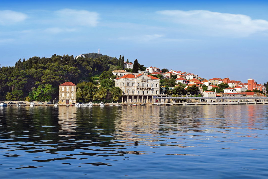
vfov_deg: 28.6
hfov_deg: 41.9
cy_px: 82
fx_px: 350
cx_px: 128
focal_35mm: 47
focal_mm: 28
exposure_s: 1/500
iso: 400
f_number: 11
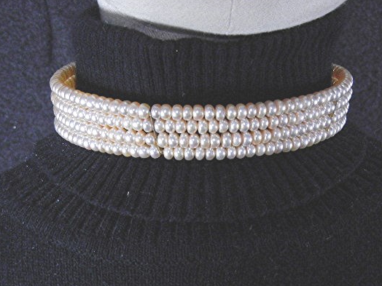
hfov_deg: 27.0
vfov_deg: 20.4
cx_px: 208
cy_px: 136
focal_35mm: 72
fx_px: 795
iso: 800
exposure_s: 1/30
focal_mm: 10.6
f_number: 8
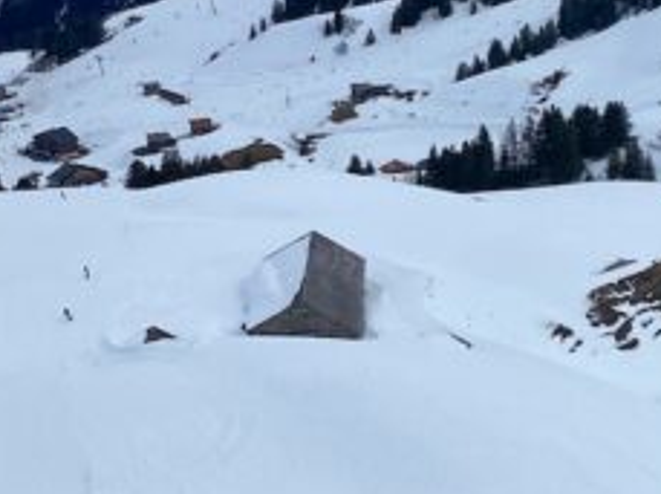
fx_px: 1735
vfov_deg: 15.9
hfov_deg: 21.2
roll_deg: +4.4
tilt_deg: -12.5
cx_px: 101
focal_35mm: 91
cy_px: 9
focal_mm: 4.25
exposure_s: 1/6410
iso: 32
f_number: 1.8
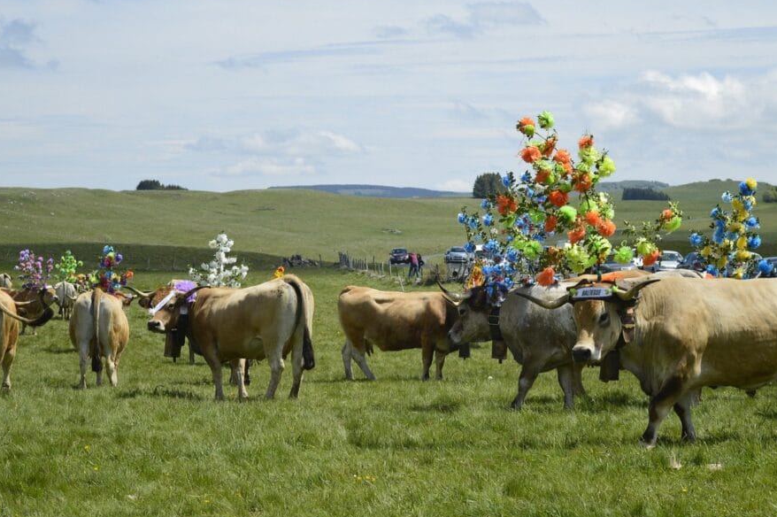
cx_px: 419
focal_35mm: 91
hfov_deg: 22.4
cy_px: 236
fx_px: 1963
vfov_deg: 15.0
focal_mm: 52
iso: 100
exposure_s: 1/400
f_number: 6.3
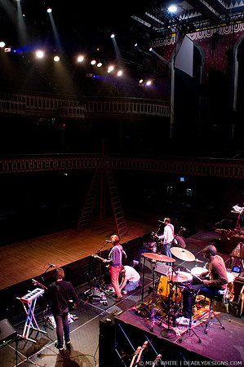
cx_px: 122
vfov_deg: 62.0
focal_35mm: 30
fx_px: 306
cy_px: 184
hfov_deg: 43.5
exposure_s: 1/200
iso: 640
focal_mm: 20
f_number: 3.5
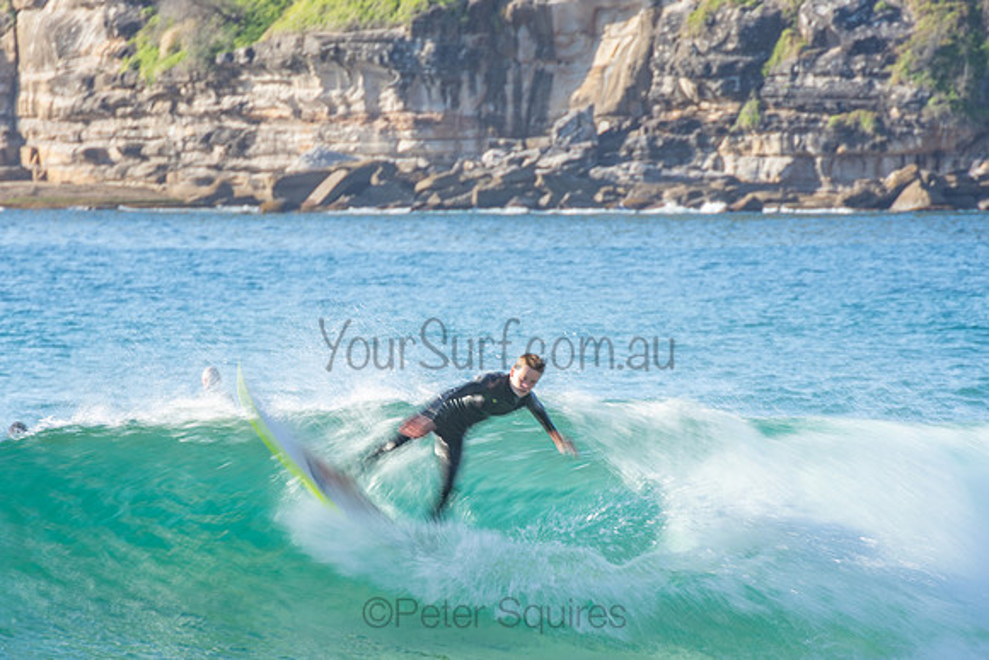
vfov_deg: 2.3
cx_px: 494
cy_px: 330
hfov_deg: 3.4
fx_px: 16486
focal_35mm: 600
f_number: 16
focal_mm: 400
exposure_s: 1/30
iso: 100
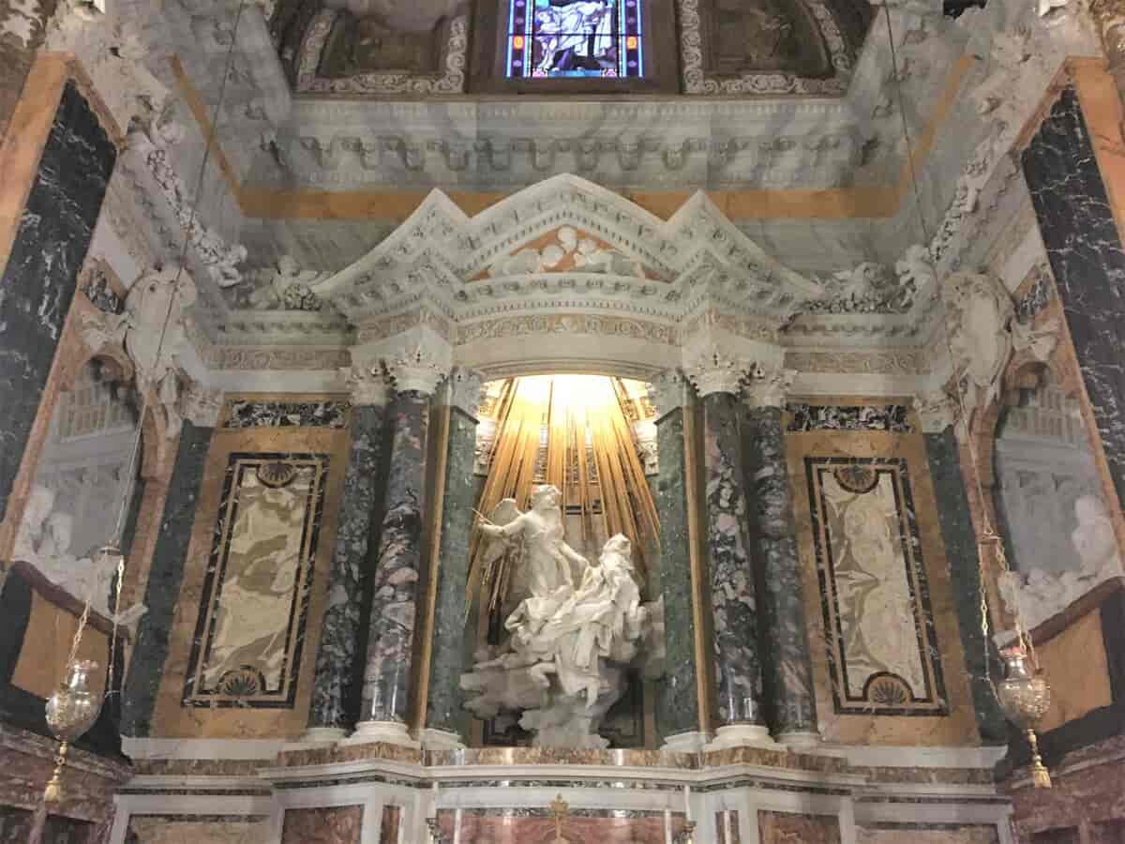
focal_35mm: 29
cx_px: 562
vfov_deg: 48.2
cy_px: 422
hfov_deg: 61.7
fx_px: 942
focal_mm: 4.15
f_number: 2.2
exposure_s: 1/17
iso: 500
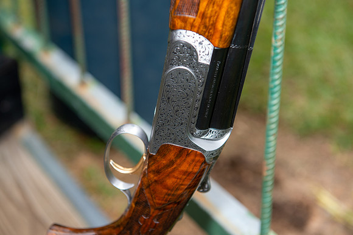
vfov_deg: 19.4
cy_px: 118
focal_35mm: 70
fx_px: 686
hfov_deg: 28.9
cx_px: 176
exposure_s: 1/250
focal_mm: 70
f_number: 5
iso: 320
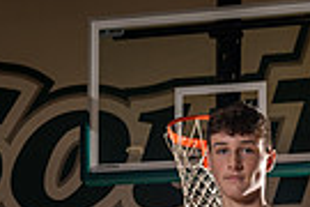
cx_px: 218
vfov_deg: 10.3
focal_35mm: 120
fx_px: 1033
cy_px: 455
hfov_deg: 17.0
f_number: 5.6
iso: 320
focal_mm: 36
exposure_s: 1/250
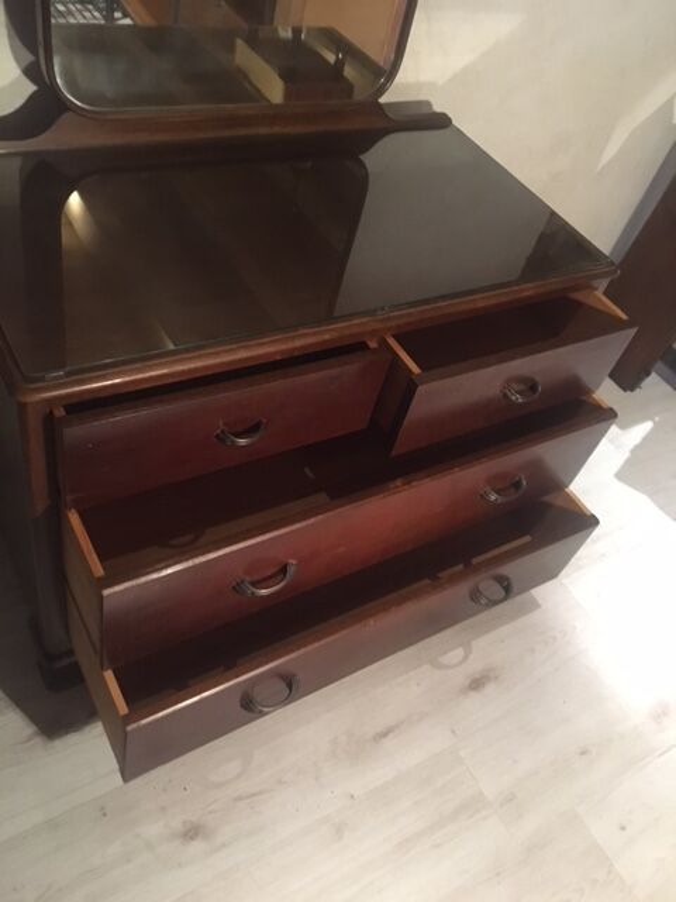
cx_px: 338
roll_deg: -18.1
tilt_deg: -44.9
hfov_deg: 48.2
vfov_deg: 61.7
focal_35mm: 29
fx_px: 755
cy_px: 451
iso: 320
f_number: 2.2
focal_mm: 4.15
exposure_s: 1/17
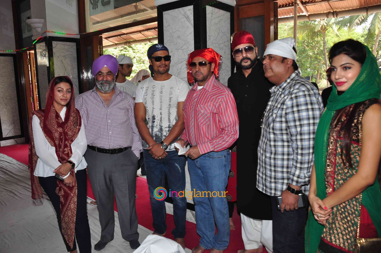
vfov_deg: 47.8
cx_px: 190
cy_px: 126
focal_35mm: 27
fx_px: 285
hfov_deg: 67.4
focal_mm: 18
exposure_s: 1/160
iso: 400
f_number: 7.1
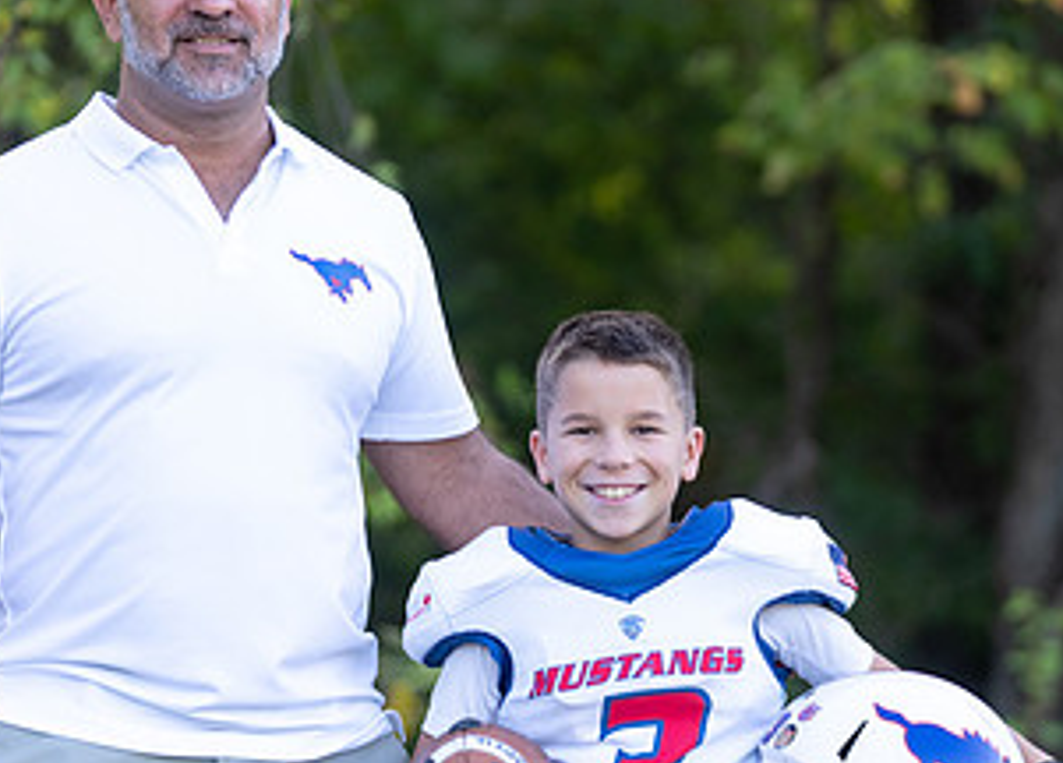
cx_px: 454
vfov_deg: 5.9
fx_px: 7348
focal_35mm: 243
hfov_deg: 8.3
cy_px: 464
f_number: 2.8
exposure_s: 1/320
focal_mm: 119
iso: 250
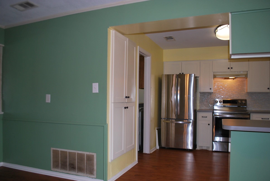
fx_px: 203
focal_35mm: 27
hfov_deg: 67.3
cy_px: 90
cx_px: 135
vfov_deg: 48.0
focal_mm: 18
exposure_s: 1/60
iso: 200
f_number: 3.5
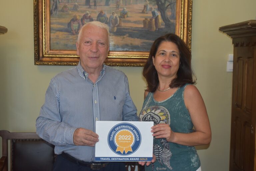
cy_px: 86
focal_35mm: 46
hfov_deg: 42.3
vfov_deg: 28.9
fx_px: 331
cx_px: 128
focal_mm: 31
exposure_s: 1/100
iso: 800
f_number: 5
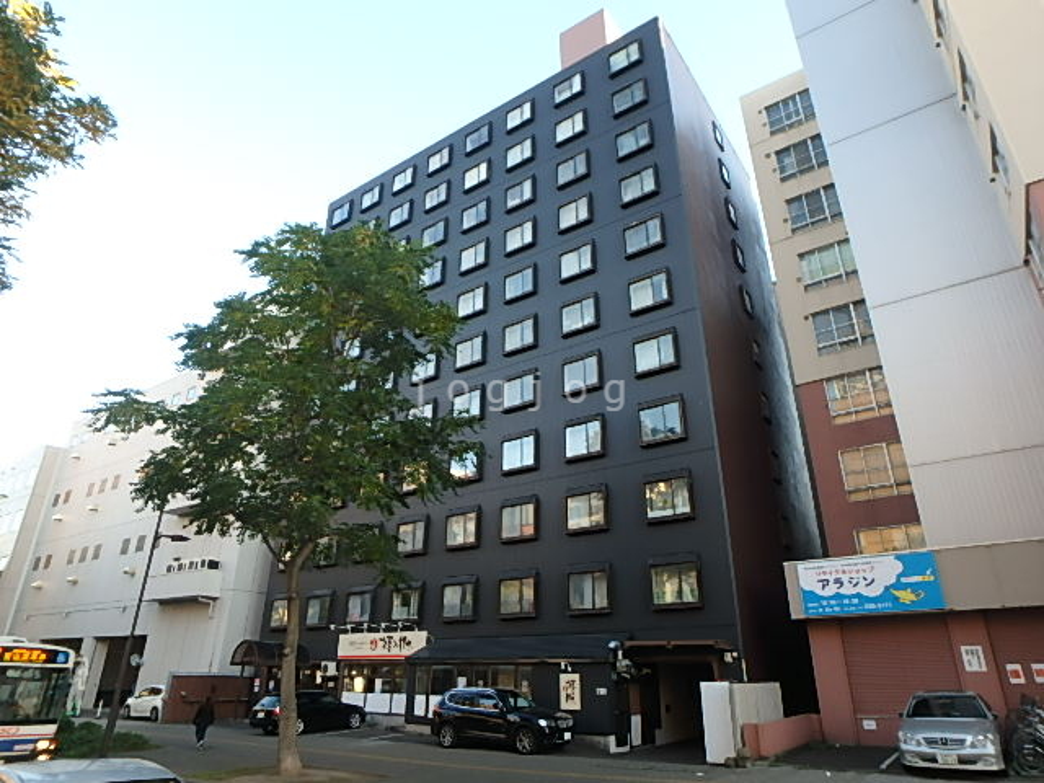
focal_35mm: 21
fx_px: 633
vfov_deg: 63.4
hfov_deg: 79.0
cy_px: 392
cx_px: 522
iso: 125
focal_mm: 3.7
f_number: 3.5
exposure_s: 1/80
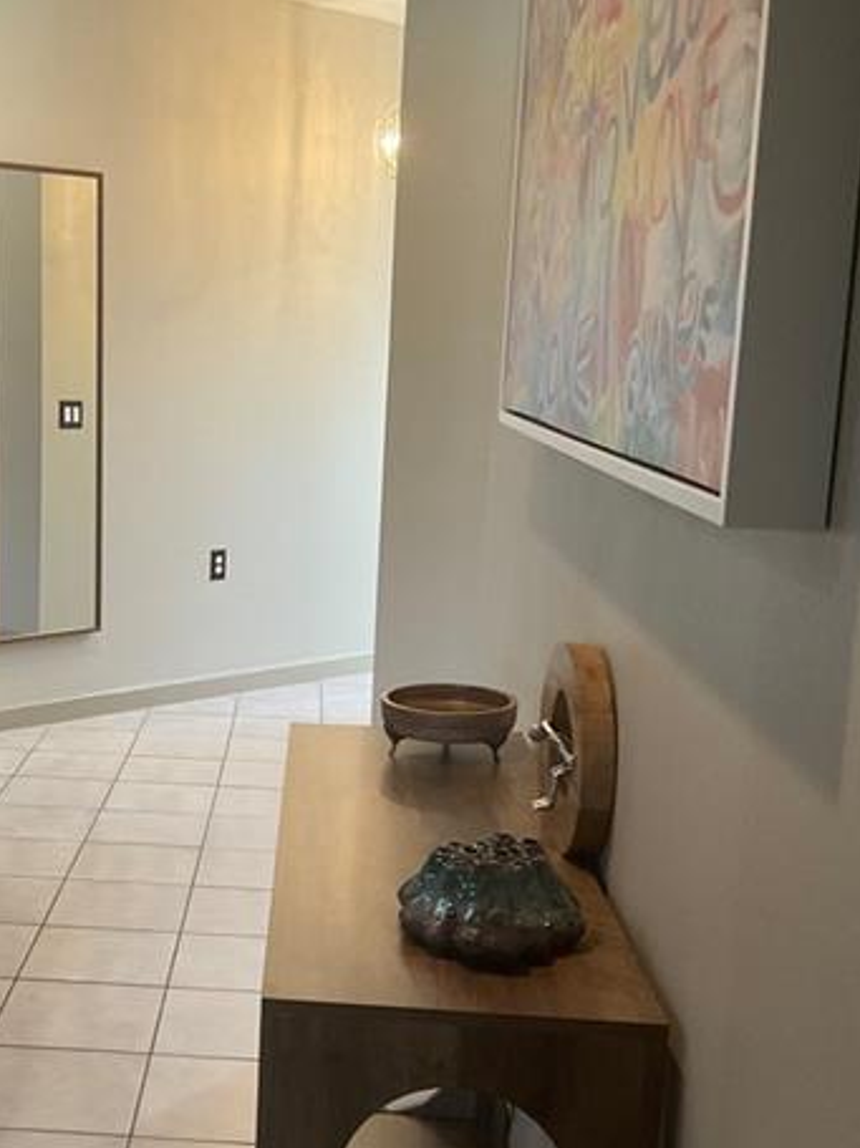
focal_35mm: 49
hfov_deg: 29.1
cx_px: 194
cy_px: 643
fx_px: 1624
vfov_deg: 38.9
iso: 80
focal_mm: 3
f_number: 1.8
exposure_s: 1/60
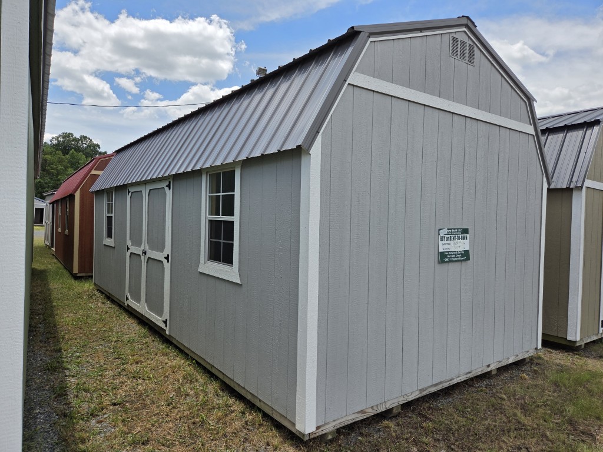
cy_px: 226
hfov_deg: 73.9
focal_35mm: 23
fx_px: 401
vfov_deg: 58.9
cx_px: 302
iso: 80
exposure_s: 1/5261
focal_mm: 5.4
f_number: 1.8
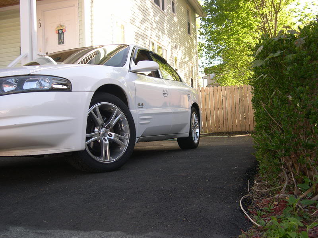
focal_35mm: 38
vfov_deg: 37.7
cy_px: 119
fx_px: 349
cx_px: 159
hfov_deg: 49.0
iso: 100
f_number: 2.8
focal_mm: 8
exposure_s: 1/230
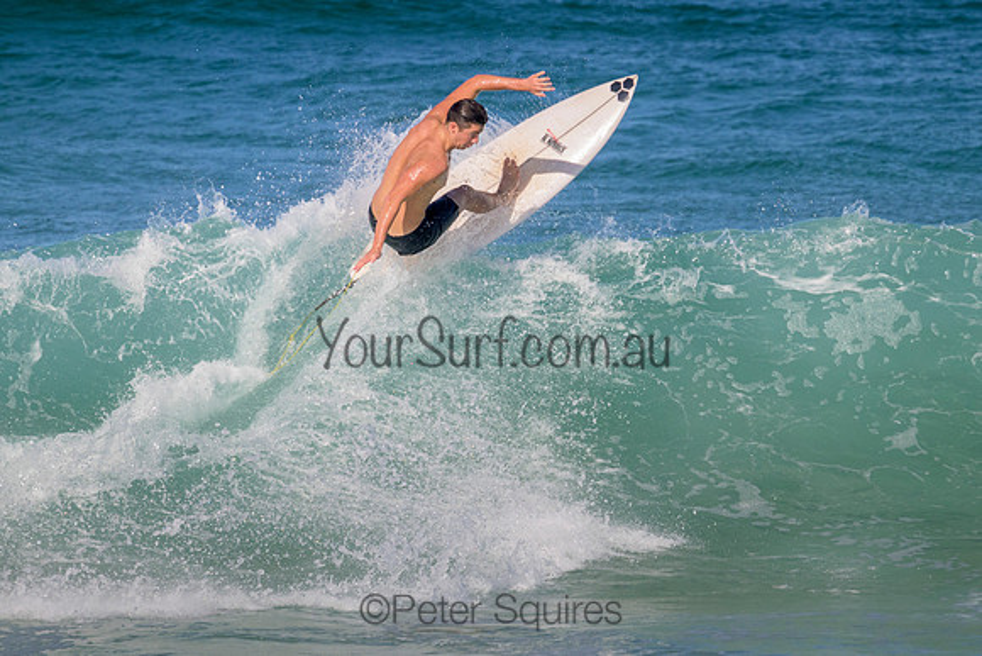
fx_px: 23526
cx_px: 524
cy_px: 253
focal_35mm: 862
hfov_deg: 2.4
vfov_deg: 1.6
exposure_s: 1/2000
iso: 1000
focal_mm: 630
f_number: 11
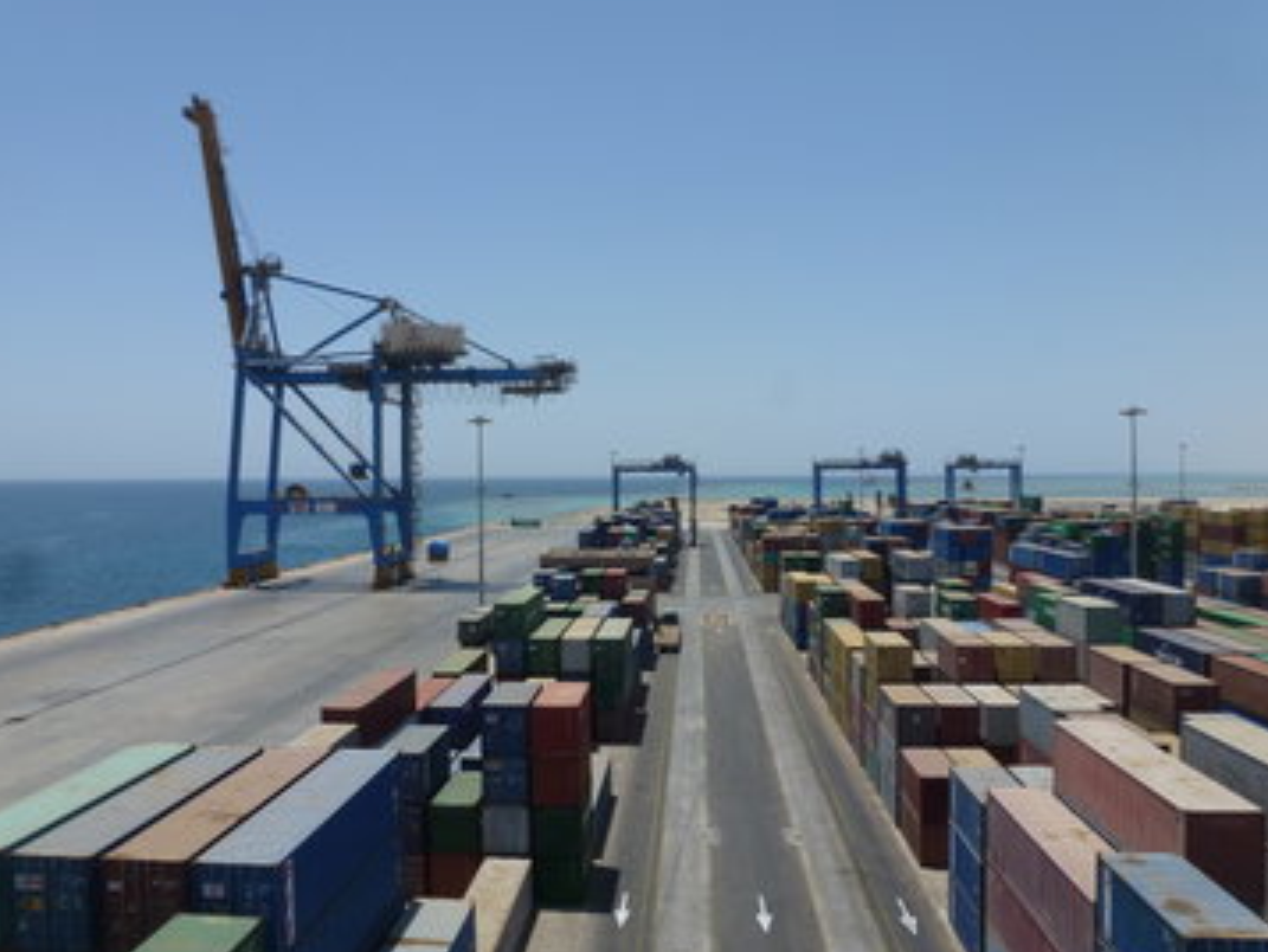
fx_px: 1026
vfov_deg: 49.8
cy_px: 476
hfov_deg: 63.3
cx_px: 579
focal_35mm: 28
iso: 100
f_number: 4
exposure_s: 1/1300
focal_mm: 4.3
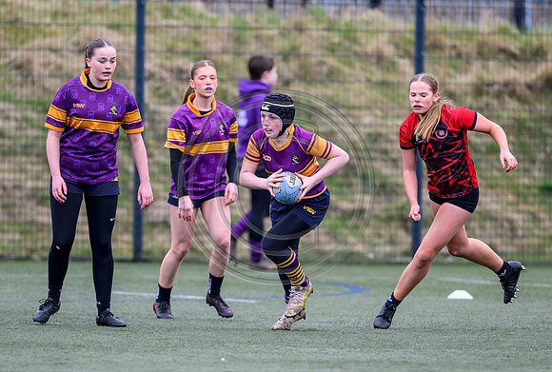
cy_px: 243
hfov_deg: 3.2
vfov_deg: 2.2
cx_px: 313
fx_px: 9789
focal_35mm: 636
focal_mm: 400
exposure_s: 1/1250
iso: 500
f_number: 3.2
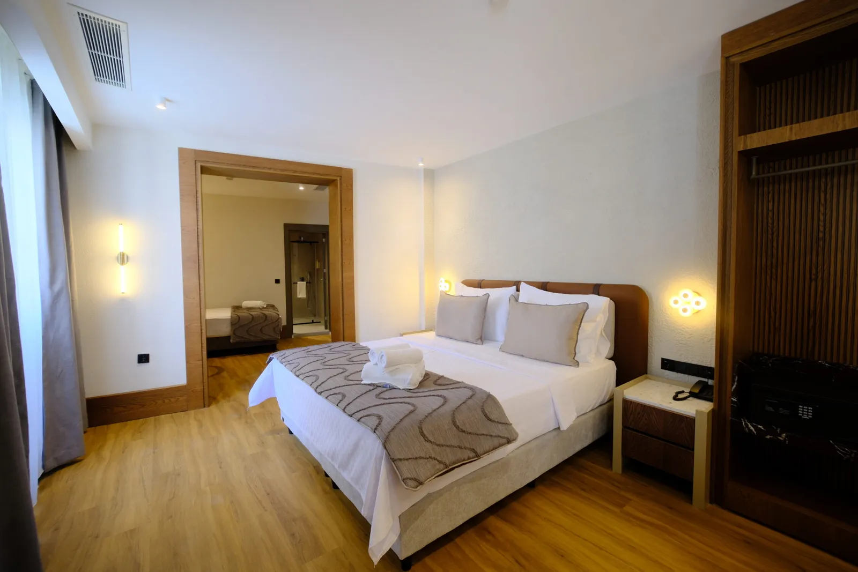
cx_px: 429
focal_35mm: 14
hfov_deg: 104.2
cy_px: 286
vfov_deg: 81.2
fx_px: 334
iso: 640
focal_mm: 9
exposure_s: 1/40
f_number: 2.8
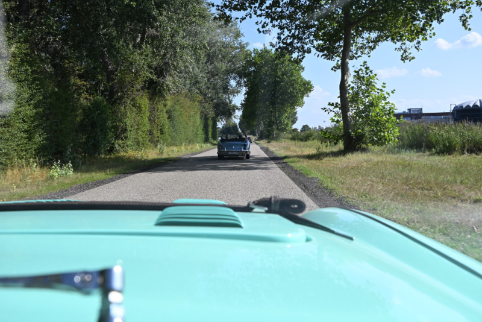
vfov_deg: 34.9
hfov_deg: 50.4
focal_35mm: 38
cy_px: 161
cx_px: 241
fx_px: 512
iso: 100
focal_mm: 25.5
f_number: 6.3
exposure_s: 1/320
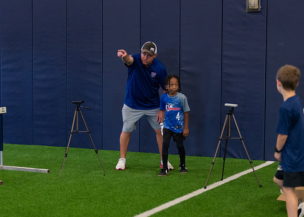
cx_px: 127
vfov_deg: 16.4
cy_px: 123
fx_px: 753
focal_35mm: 87
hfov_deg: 22.8
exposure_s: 1/1000
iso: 1250
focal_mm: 50
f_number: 1.2
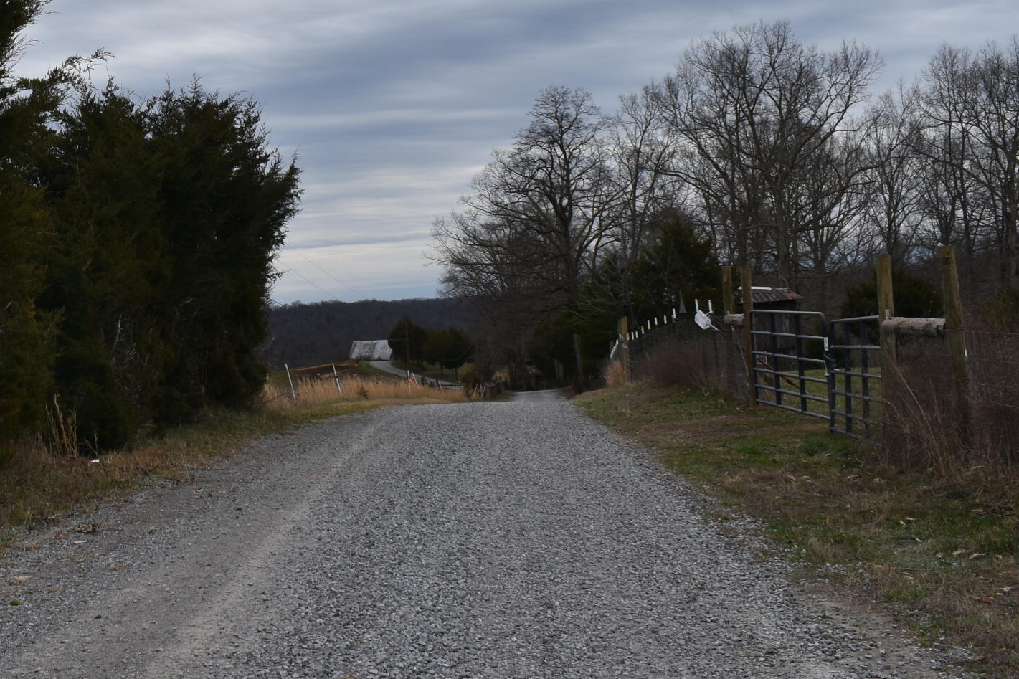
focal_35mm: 57
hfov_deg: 33.8
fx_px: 1613
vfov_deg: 23.5
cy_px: 161
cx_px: 171
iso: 110
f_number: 8
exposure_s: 1/250
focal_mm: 18
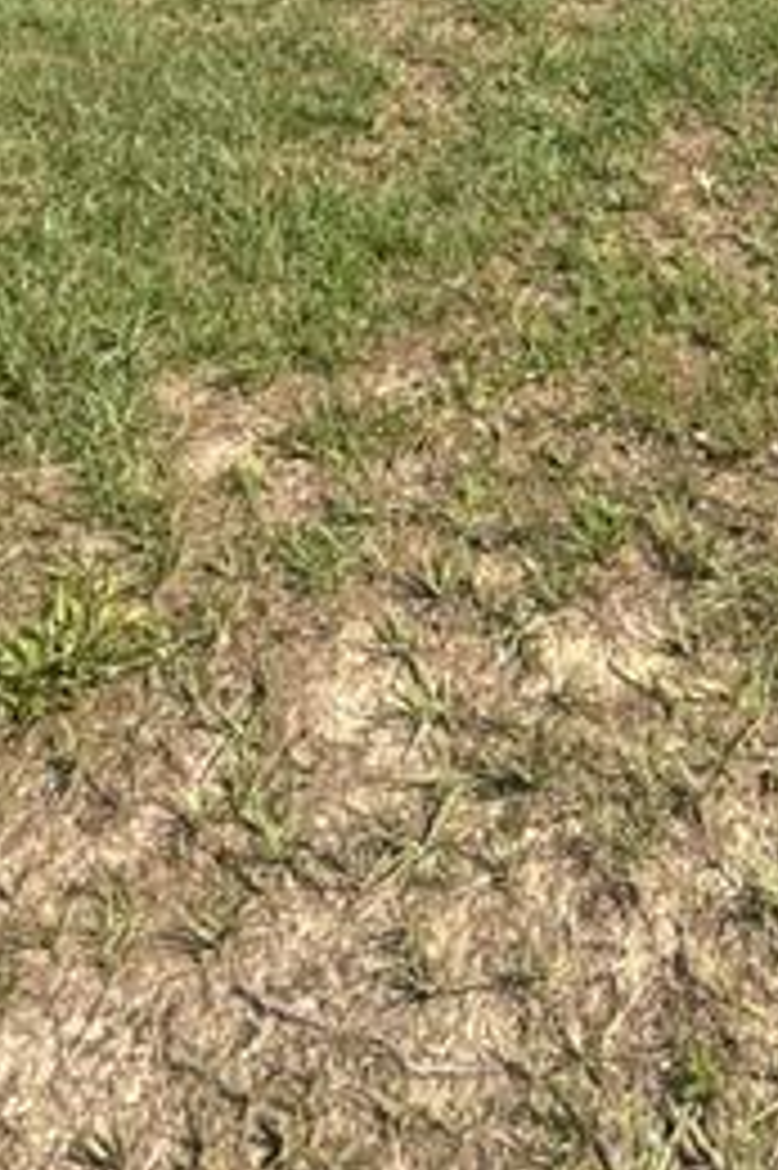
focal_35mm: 43
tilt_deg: -8.3
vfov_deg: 33.1
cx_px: 693
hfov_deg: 29.9
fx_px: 1396
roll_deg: -0.2
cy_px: -364
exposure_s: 1/2092
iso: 64
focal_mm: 2.22
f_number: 2.2
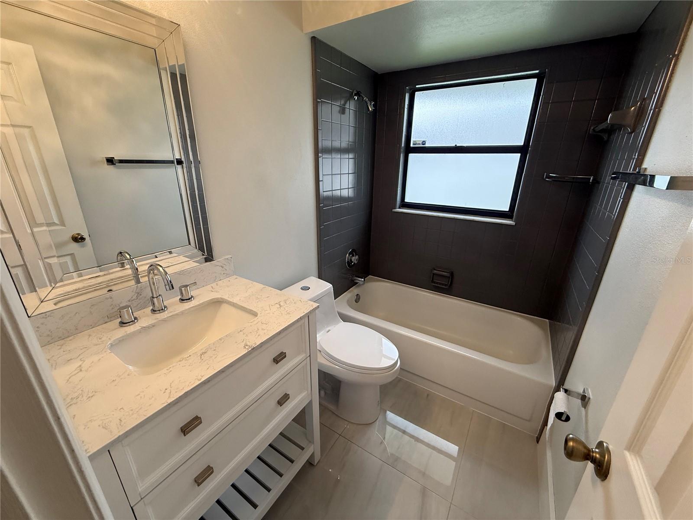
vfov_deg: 85.7
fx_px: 280
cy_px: 260
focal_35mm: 14
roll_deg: -1.0
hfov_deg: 102.1
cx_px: 346
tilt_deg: -19.5
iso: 200
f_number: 2.2
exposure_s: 1/120
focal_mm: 2.22
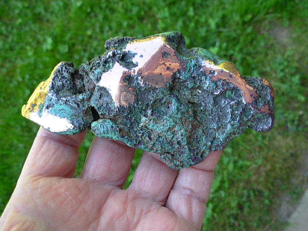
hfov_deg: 49.0
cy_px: 116
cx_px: 154
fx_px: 338
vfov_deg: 37.7
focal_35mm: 38
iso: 50
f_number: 2.9
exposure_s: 1/62.2
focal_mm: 6.3
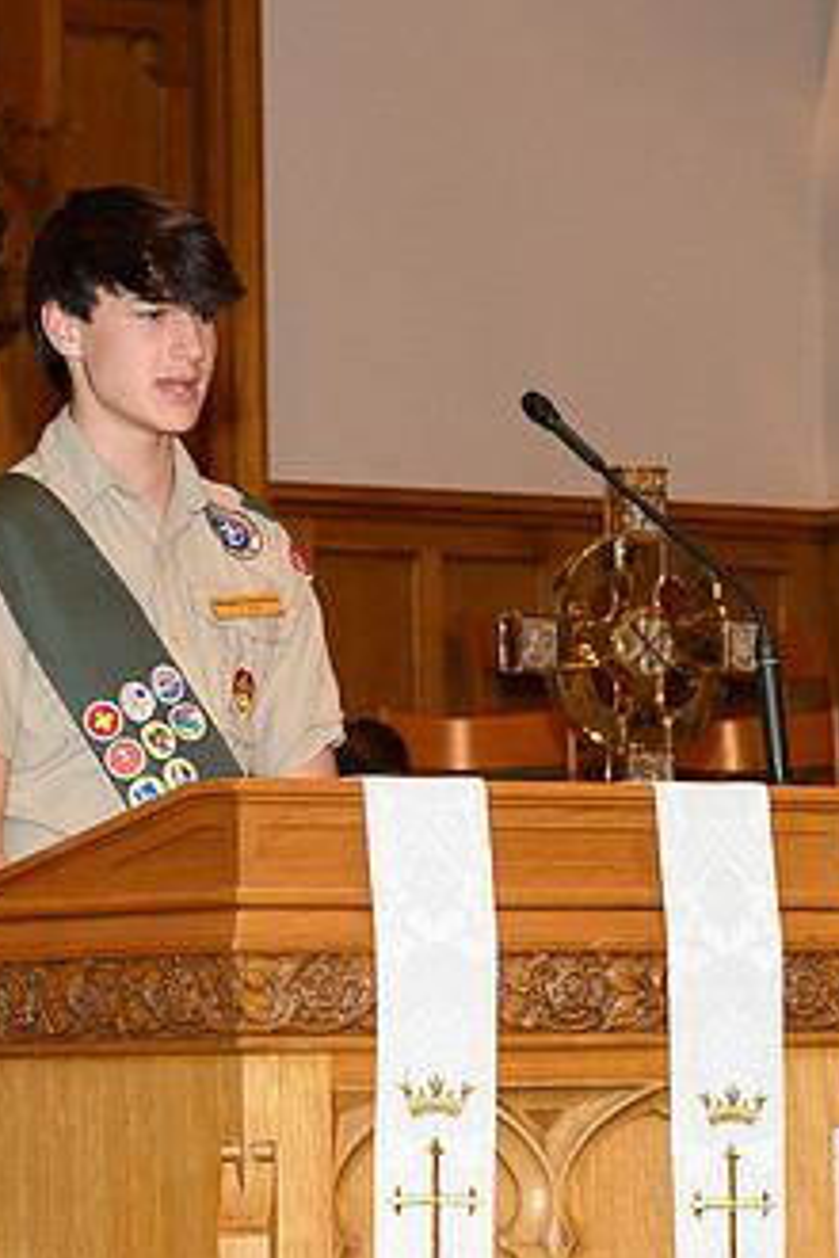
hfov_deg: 7.7
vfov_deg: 11.6
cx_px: 190
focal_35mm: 177
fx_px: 6187
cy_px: 650
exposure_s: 1/60
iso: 800
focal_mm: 70
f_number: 7.1
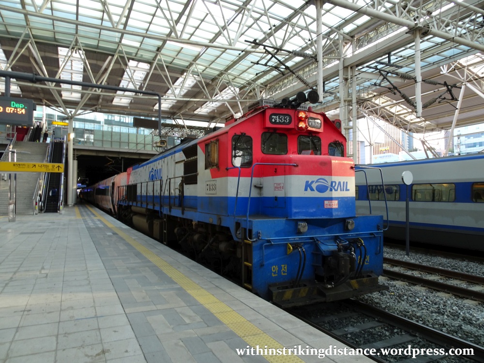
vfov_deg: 56.8
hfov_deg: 71.6
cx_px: 242
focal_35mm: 24
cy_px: 182
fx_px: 336
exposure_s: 1/30
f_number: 3.5
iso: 80
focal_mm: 4.1
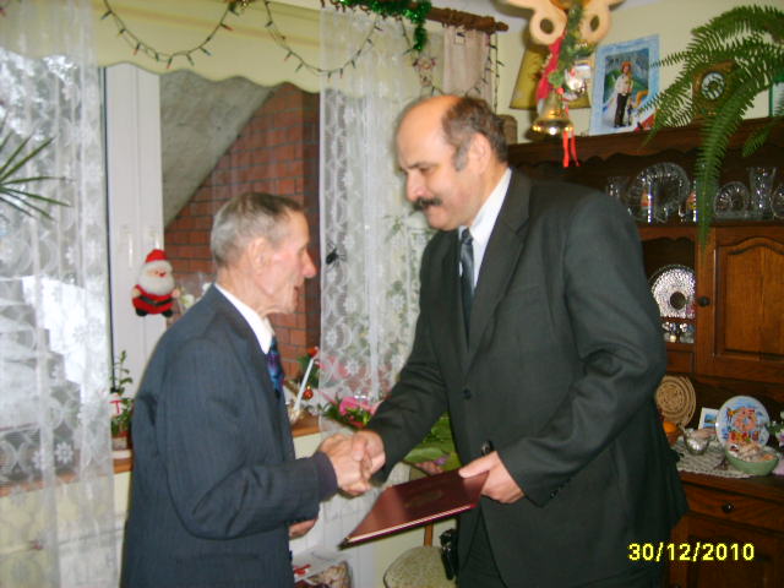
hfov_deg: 52.6
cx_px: 392
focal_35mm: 35
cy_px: 294
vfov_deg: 40.7
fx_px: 793
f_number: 2.8
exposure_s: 1/30
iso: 139
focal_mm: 5.8
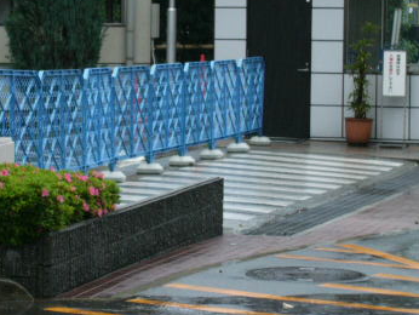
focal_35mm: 194
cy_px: 127
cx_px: 92
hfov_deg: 10.2
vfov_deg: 7.7
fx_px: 2350
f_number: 4.9
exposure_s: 1/60
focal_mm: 17.4
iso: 50
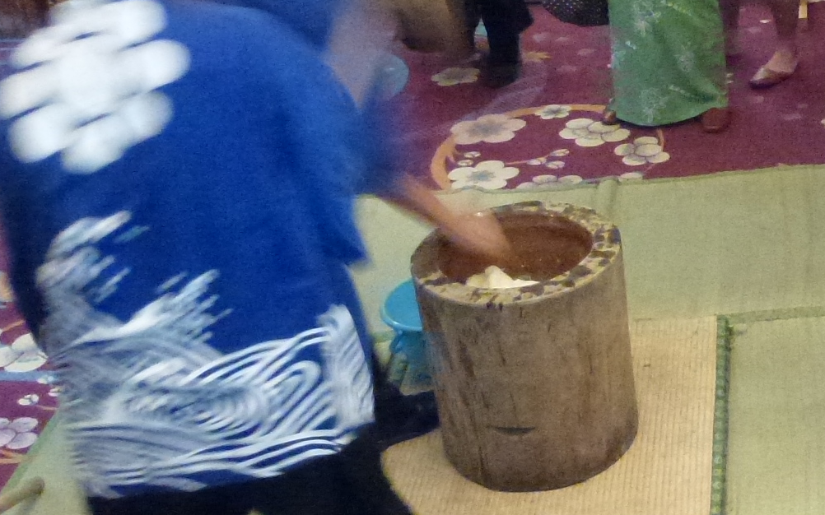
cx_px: 831
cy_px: 200
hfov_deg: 29.4
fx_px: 1461
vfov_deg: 20.0
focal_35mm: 65
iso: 800
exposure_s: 1/15
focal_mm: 4.3
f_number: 3.3
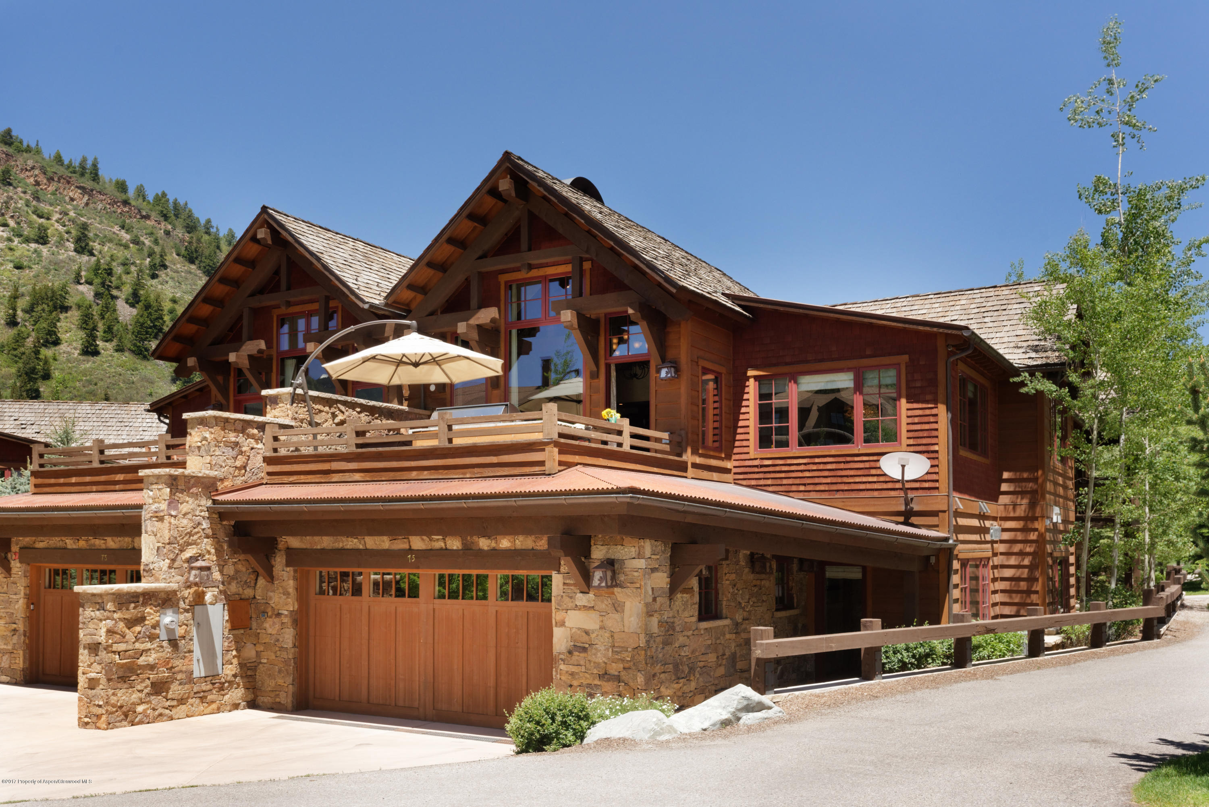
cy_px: 404
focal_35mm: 30
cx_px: 604
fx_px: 1008
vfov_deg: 43.6
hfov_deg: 61.9
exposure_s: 1/1250
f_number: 7.1
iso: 1000
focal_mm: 30
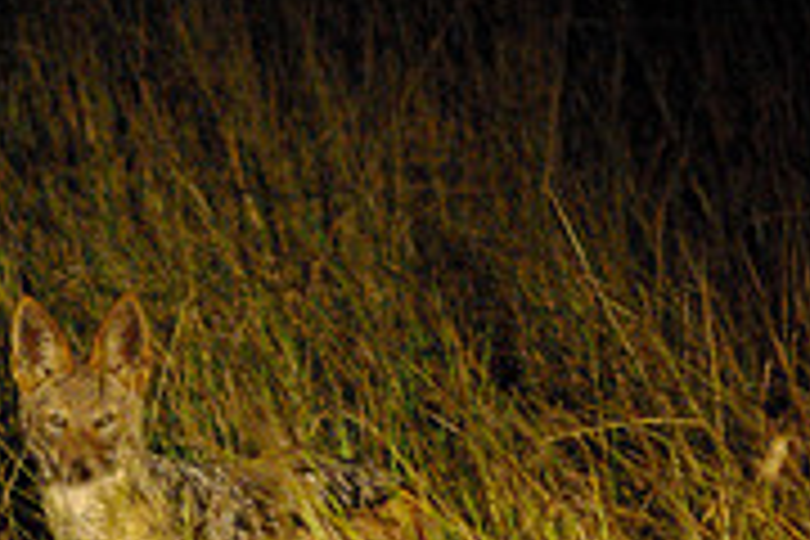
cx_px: 22
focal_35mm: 966
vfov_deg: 1.4
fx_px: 21733
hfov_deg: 2.1
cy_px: 454
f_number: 2.8
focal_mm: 200
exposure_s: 1/30
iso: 1600
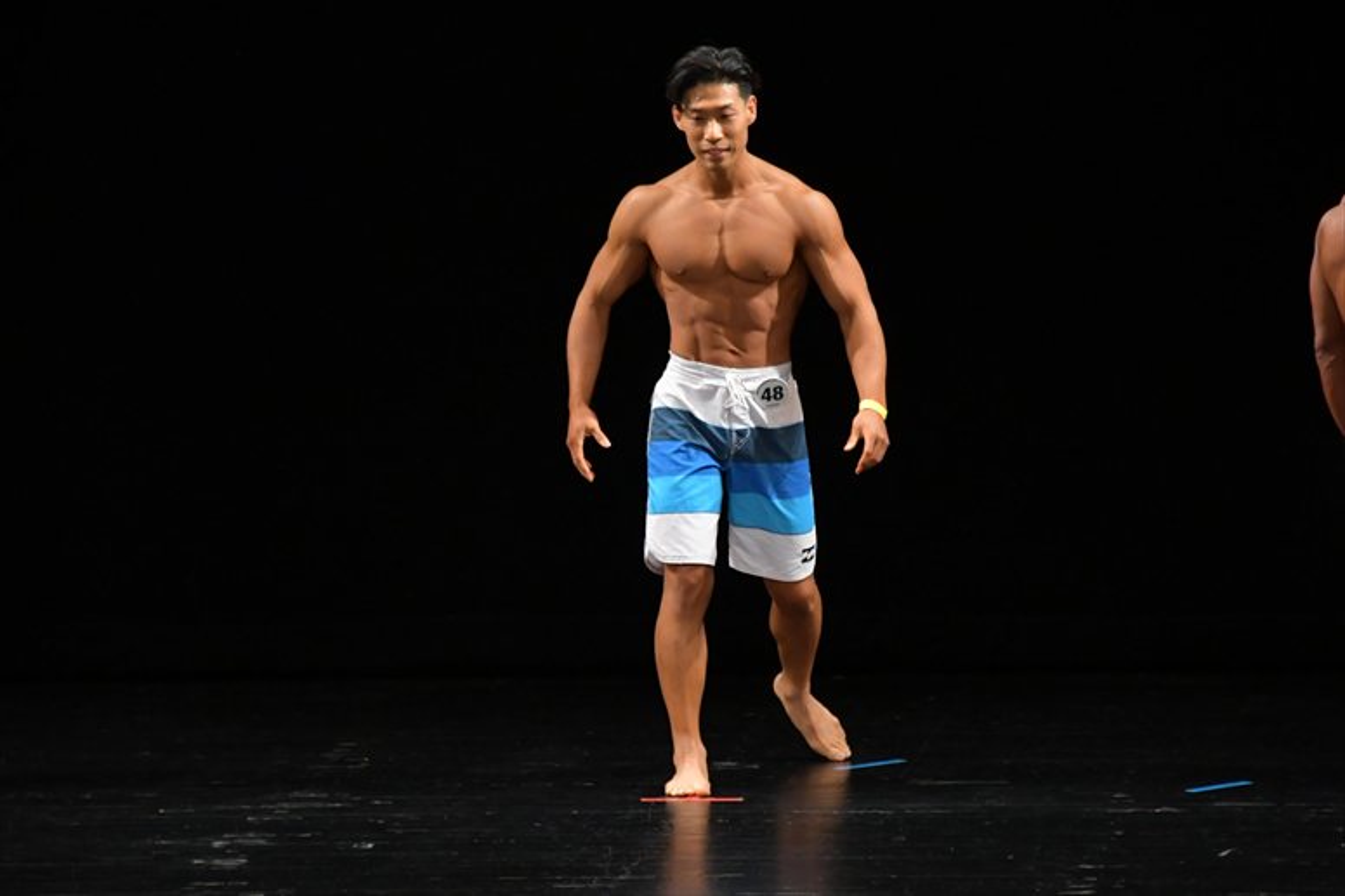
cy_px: 448
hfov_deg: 6.0
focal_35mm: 345
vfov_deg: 4.0
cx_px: 672
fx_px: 12883
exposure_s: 1/400
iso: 3200
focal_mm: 230
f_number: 5.6
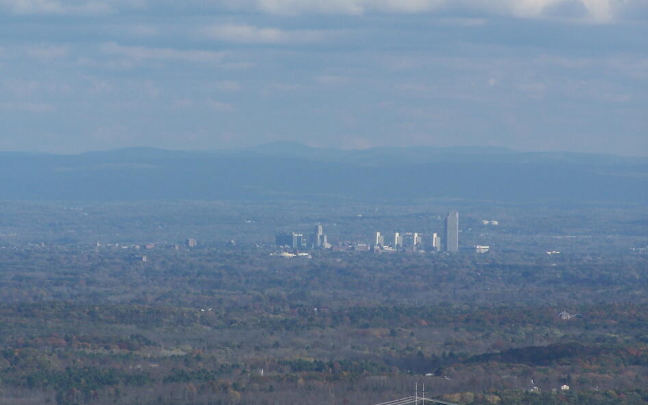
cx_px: 340
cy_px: 242
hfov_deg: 6.8
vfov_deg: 4.3
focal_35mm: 308
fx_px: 5439
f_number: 5
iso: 80
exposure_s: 1/800
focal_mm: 44.4
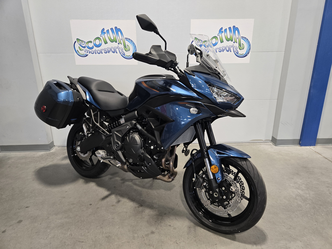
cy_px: 124
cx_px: 166
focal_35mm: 23
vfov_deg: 58.9
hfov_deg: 73.9
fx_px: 221
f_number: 1.8
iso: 320
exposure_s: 1/120
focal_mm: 5.4
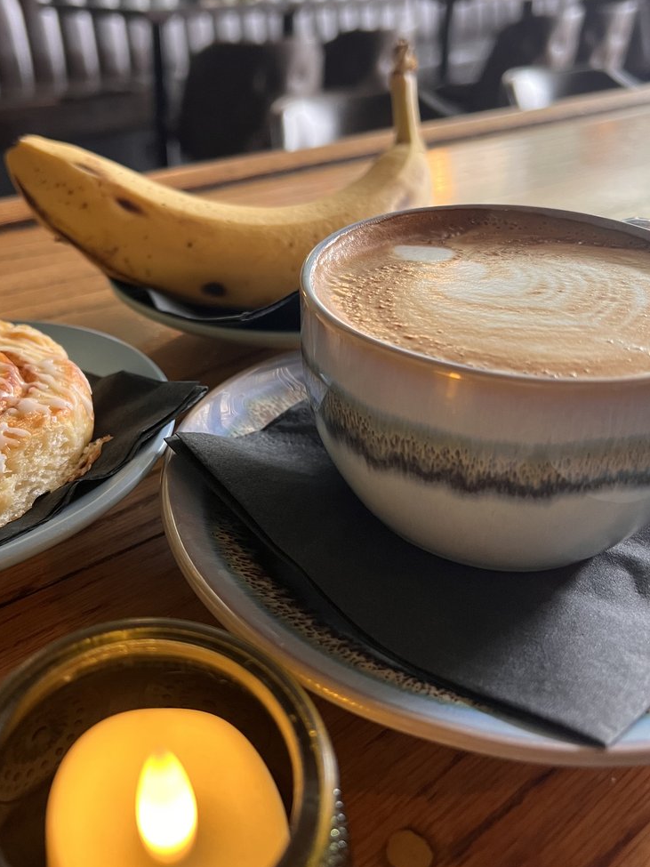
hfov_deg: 43.9
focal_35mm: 32
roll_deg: +1.3
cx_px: 254
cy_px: 374
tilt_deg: -26.9
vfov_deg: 56.6
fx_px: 801
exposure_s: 1/60
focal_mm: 5.7
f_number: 1.5
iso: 320
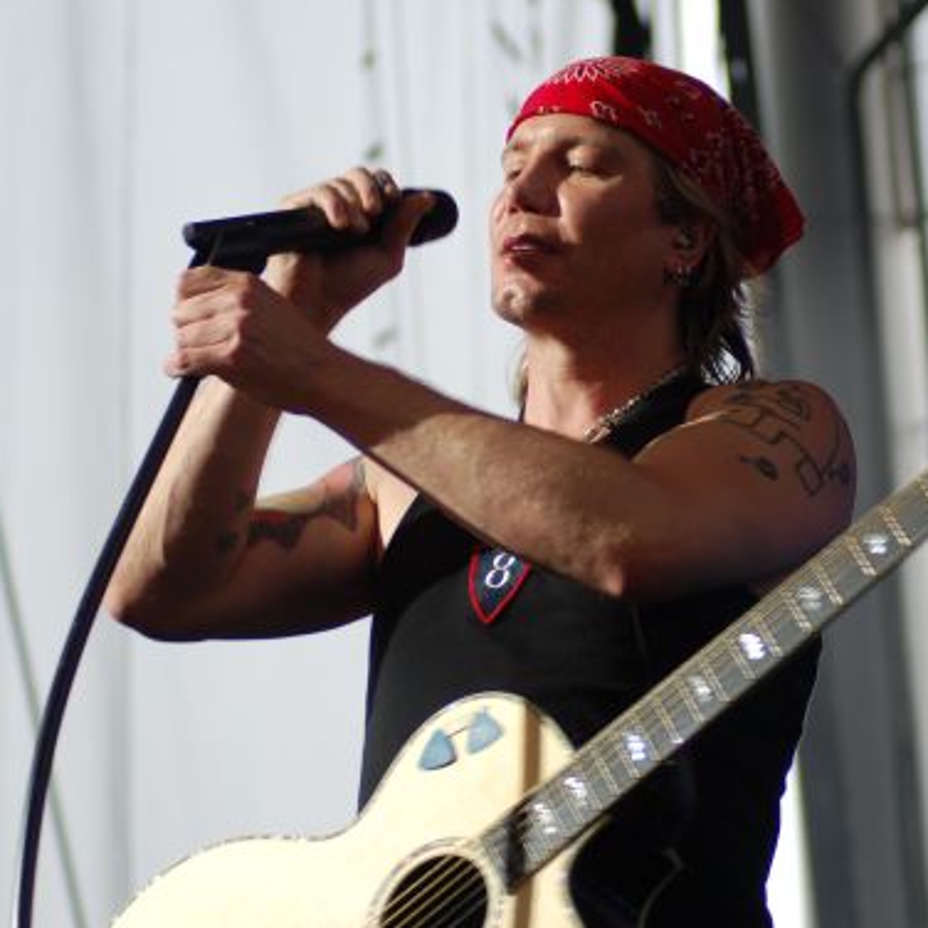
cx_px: 612
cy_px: 442
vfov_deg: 12.3
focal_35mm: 142
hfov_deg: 12.3
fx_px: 4307
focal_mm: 70
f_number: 4
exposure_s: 1/80
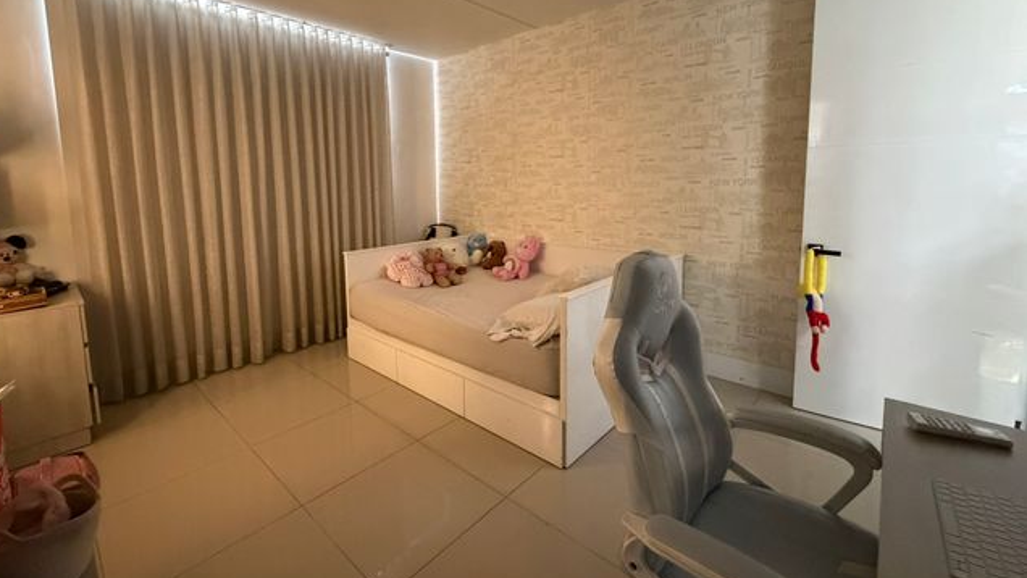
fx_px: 436
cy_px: 228
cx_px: 490
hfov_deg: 99.3
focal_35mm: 16
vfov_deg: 66.4
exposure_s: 1/60
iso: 1250
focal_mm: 2.22
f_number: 2.2
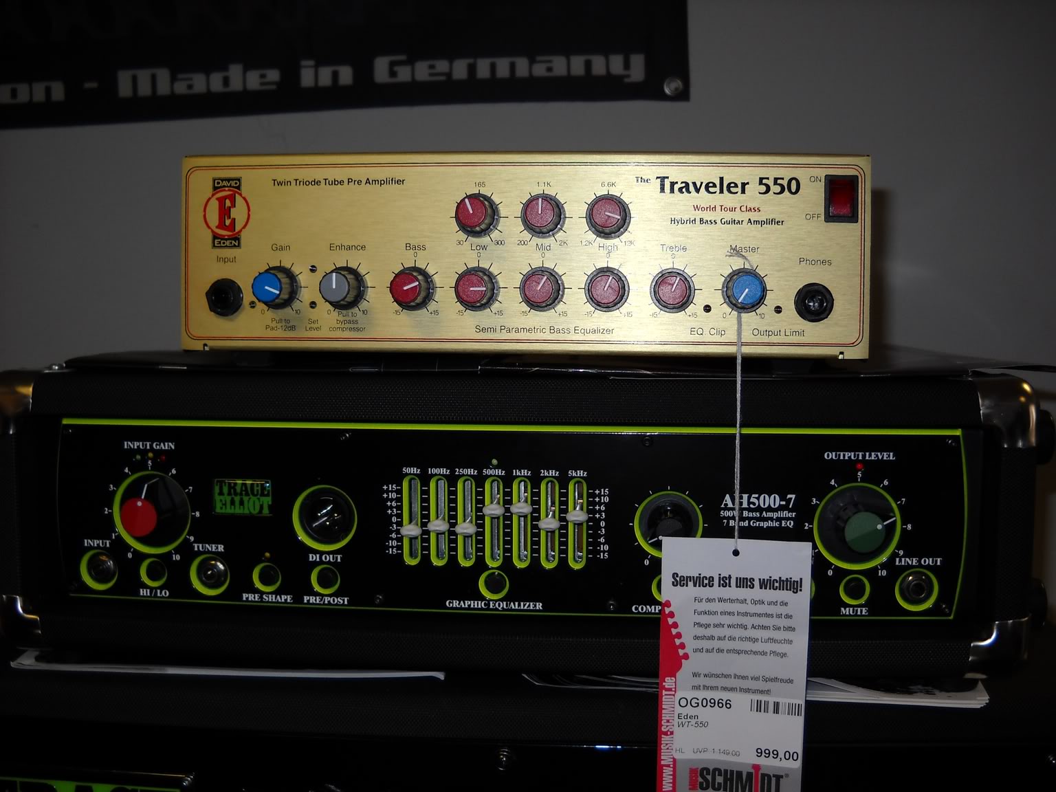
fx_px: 1251
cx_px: 528
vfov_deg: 35.1
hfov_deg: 45.8
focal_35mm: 41
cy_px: 396
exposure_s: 1/30
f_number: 3.1
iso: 64
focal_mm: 6.72
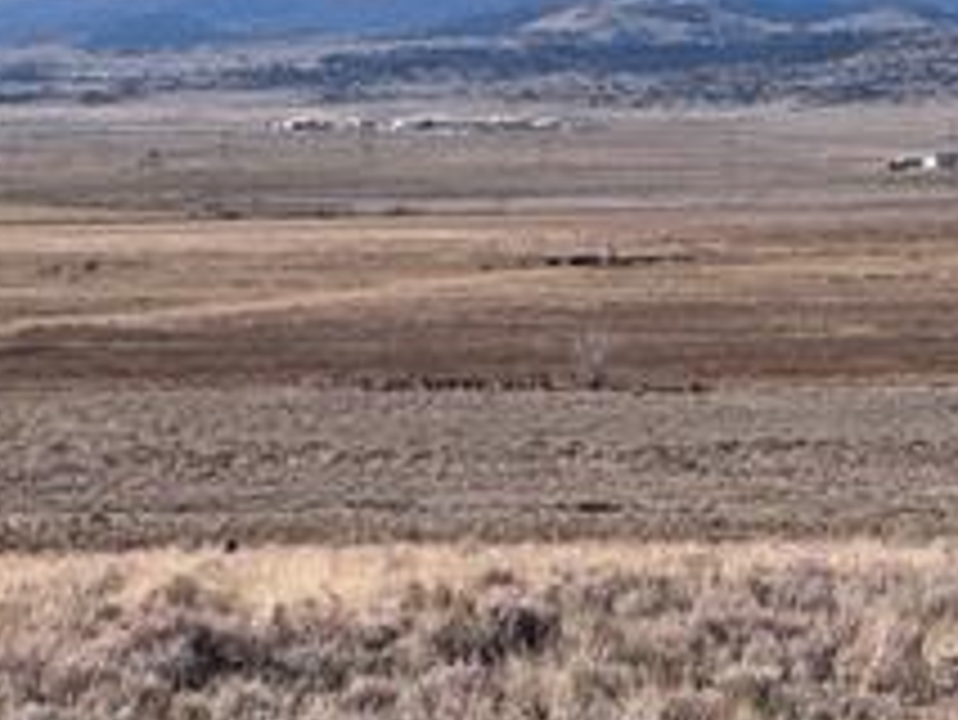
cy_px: 266
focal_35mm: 231
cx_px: -108
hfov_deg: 8.5
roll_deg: +0.1
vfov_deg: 6.4
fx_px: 6397
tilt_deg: -1.1
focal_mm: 9
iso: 32
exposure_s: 1/951
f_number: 2.8
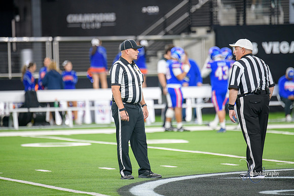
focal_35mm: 300
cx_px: 147
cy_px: 98
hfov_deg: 6.9
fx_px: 2450
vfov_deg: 4.6
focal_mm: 300
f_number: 2.8
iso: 1250
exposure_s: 1/400
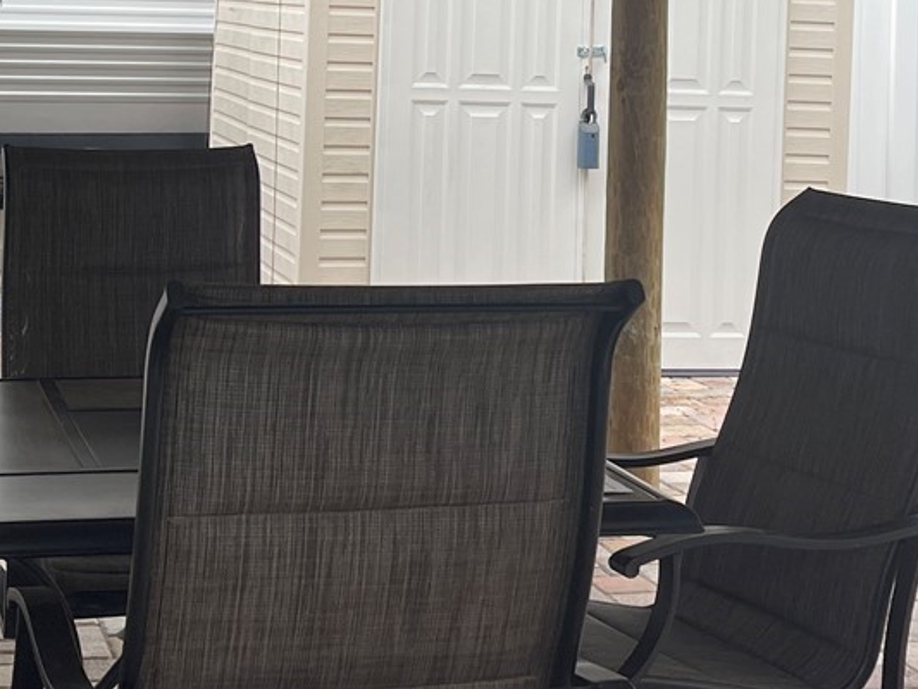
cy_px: 17
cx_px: 398
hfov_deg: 26.0
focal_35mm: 75
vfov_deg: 19.2
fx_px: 1989
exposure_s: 1/149
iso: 32
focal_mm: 5.1
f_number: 1.6
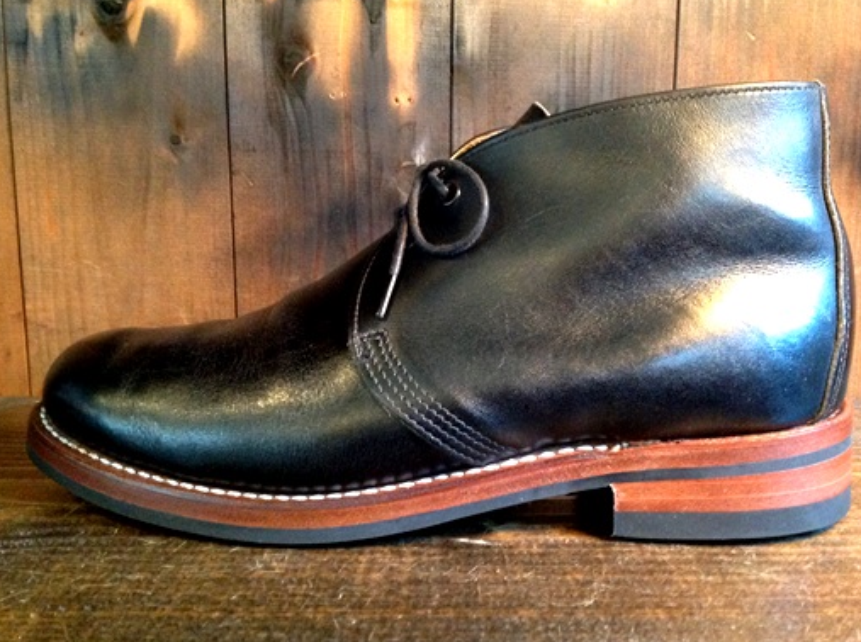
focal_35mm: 37
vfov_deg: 38.5
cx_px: 447
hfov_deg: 50.2
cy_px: 319
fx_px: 918
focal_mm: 4.28
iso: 800
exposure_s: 1/15
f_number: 2.4
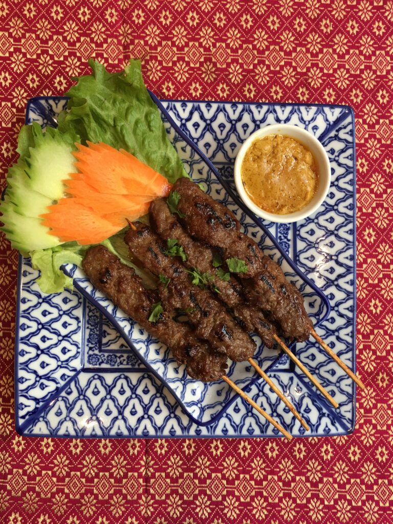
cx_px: 196
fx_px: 439
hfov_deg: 48.2
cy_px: 262
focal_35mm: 29
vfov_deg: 61.7
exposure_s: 1/33
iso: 32
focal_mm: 4.15
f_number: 2.2
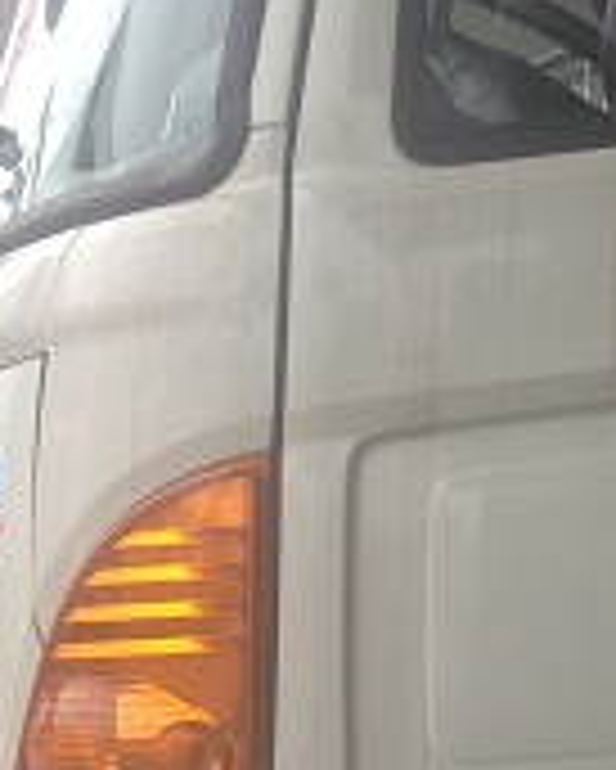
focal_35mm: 133
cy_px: 468
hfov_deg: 11.3
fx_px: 3028
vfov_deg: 14.5
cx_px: 787
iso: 50
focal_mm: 4.28
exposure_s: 1/409
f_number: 2.4
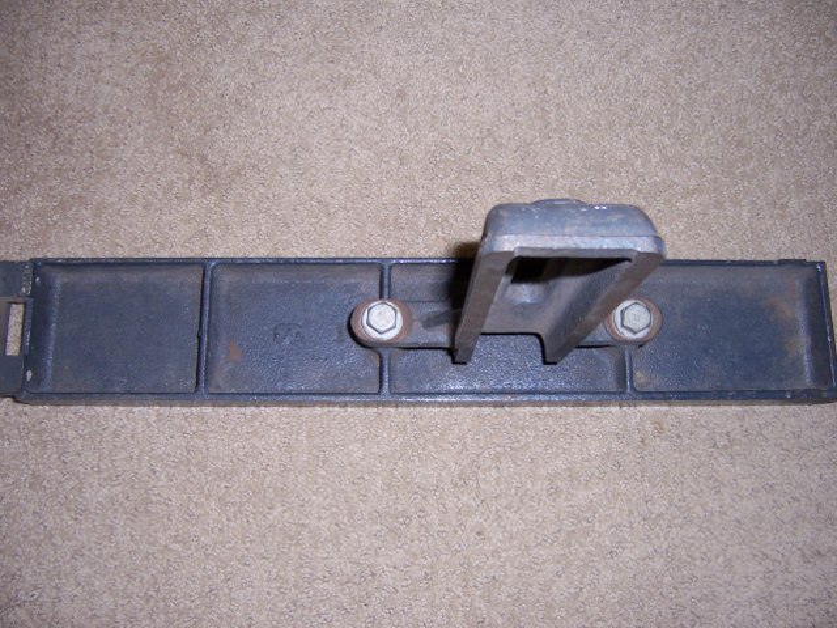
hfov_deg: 55.4
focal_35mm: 33
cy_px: 314
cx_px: 418
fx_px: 798
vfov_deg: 42.9
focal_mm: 5.5
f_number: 2.8
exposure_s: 1/60
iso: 140
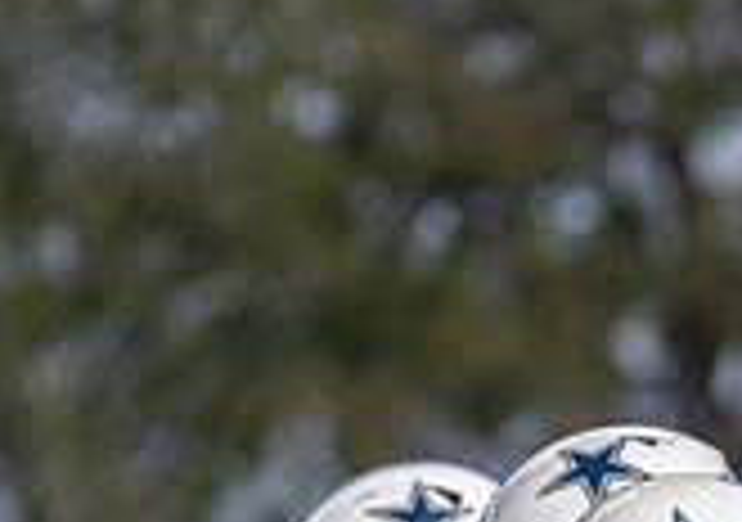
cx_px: 1069
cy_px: 761
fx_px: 12221
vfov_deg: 2.4
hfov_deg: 3.5
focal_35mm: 583
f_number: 2.8
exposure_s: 1/2000
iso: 100
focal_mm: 157
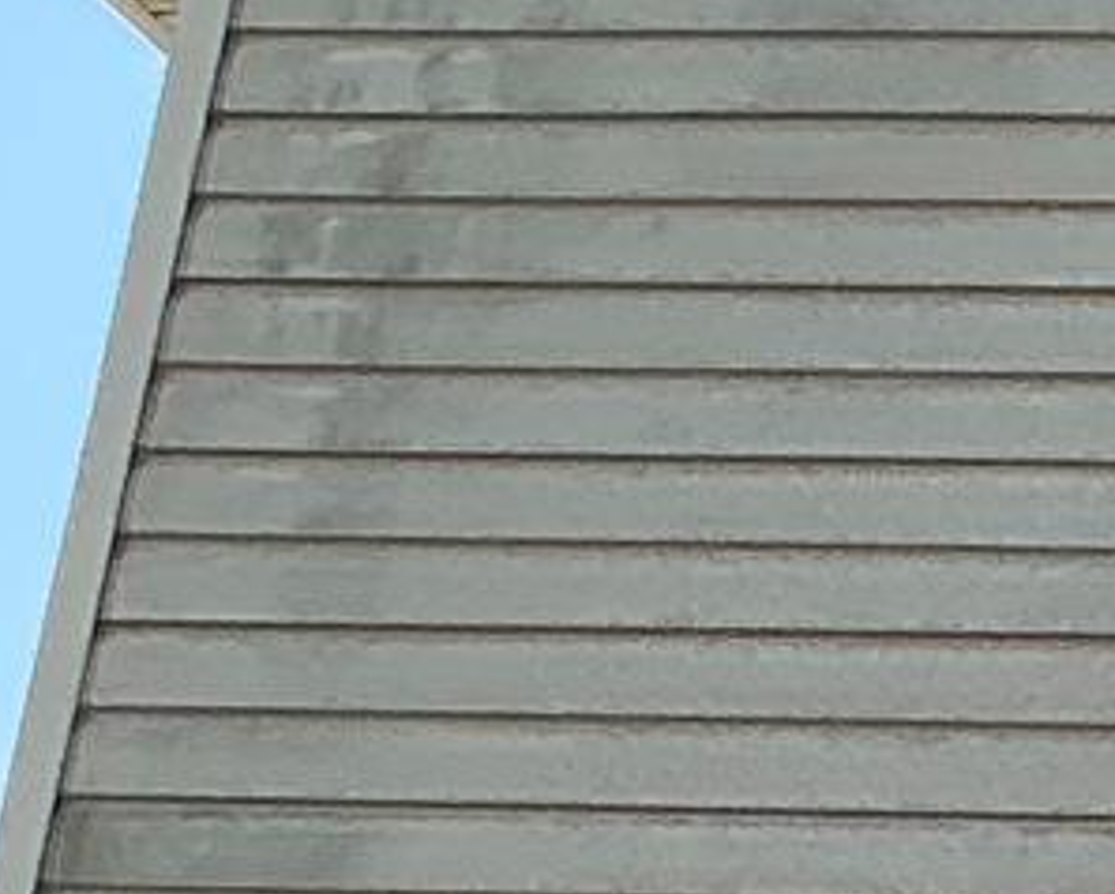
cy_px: 1581
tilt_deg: +14.8
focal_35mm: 195
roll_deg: -2.7
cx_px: 3582
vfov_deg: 7.7
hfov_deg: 8.1
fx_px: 6439
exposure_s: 1/1195
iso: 25
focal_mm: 3
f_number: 1.8
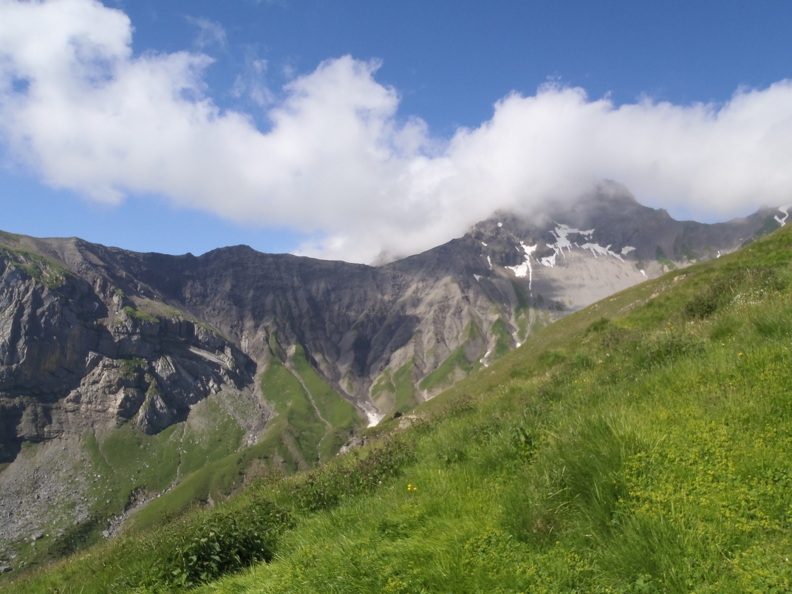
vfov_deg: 49.7
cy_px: 297
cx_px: 396
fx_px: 641
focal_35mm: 28
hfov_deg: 63.4
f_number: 4.5
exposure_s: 1/640
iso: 80
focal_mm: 5
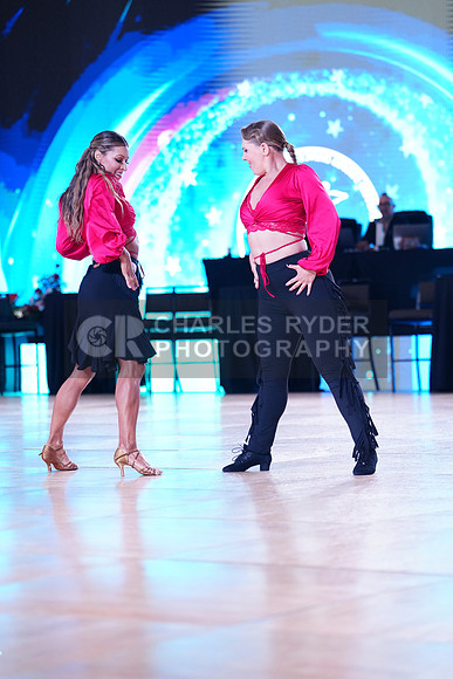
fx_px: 2301
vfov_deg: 16.8
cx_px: 226
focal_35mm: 122
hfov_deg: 11.2
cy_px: 340
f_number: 2.8
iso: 1600
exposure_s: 1/640
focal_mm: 122
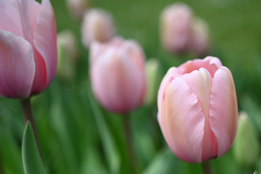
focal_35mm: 50
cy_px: 87
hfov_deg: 39.6
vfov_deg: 27.0
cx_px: 130
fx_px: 362
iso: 640
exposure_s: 1/6400
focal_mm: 50
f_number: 3.5
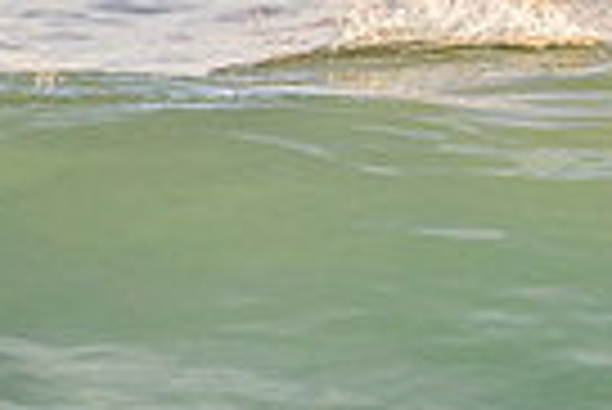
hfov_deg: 0.8
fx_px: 44468
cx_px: 1338
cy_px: 390
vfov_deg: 0.5
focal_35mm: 2613
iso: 220
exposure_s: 1/320
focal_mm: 500
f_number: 5.6
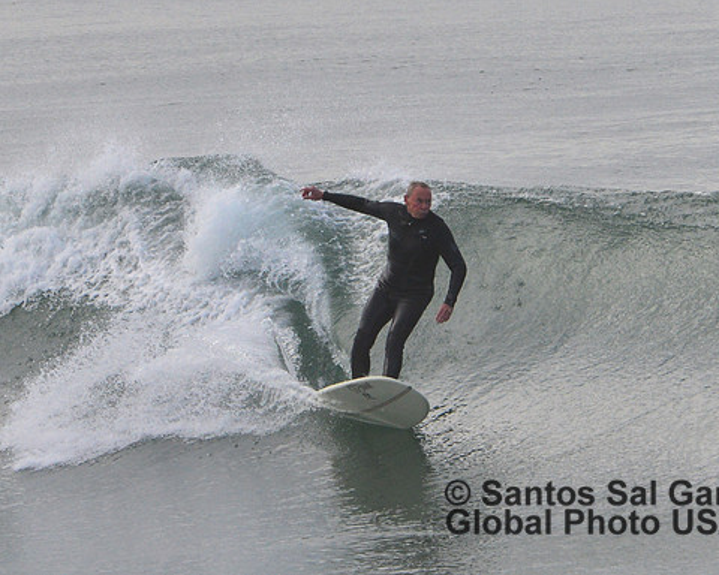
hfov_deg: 3.1
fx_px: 13278
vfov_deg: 2.5
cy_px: 288
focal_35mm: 624
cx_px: 422
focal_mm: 550
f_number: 13
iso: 1250
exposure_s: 1/800
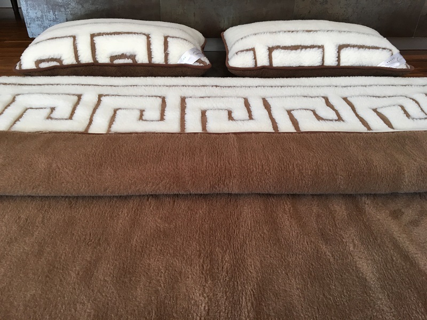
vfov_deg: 48.2
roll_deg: -0.7
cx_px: 214
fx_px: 358
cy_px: 160
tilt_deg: -35.7
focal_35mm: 29
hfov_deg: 61.7
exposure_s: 1/33
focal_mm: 4.15
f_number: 2.2
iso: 50
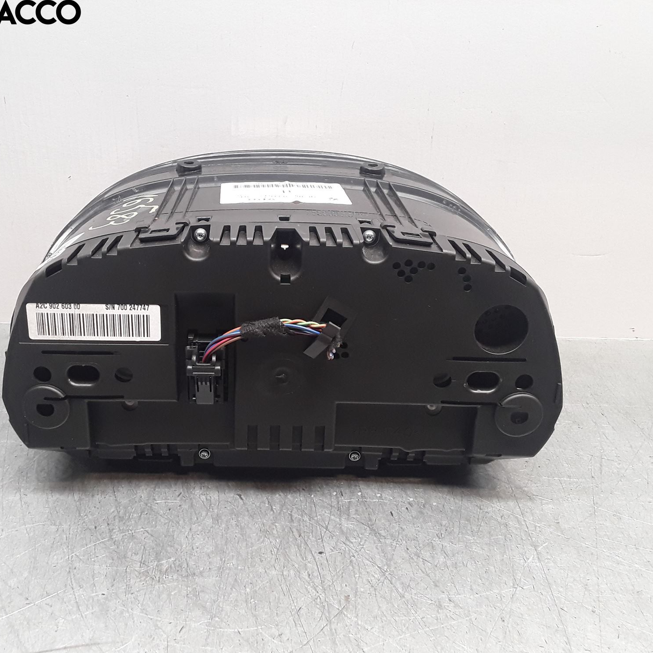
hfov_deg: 48.2
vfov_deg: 48.4
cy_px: 335
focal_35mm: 34
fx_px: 726
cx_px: 260
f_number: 1.9
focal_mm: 2.91
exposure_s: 1/50
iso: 80
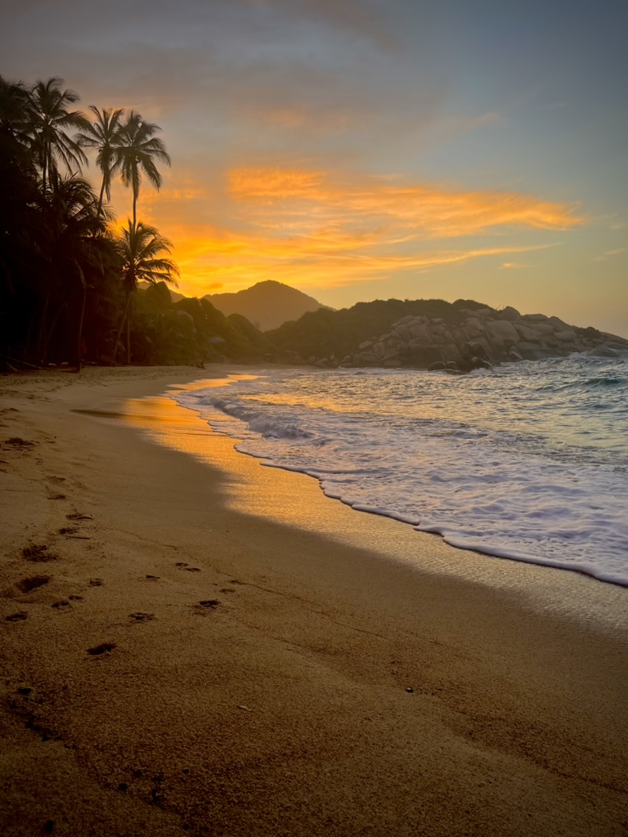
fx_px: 629
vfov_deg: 67.3
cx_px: 314
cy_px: 418
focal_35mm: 26
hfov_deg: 53.1
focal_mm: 5.1
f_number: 1.6
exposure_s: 1/121
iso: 40
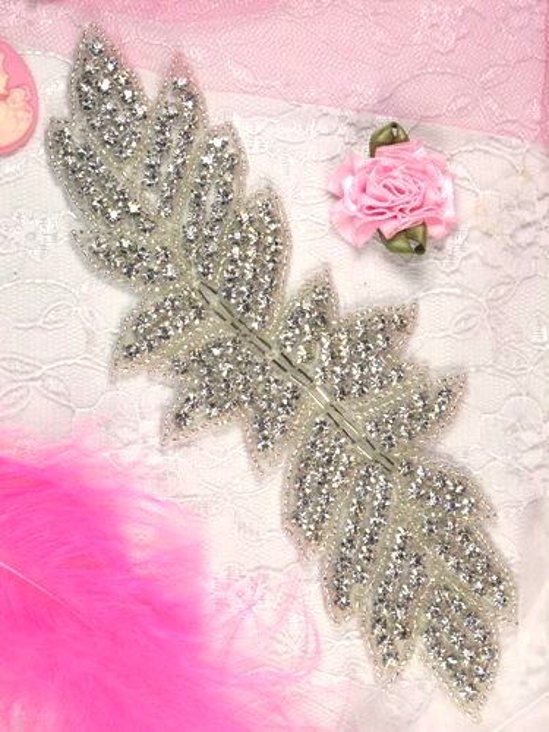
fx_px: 1226
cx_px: 274
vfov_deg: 33.2
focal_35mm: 58
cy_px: 366
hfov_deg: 25.2
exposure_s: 1/250
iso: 80
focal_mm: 10.4
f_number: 5.5
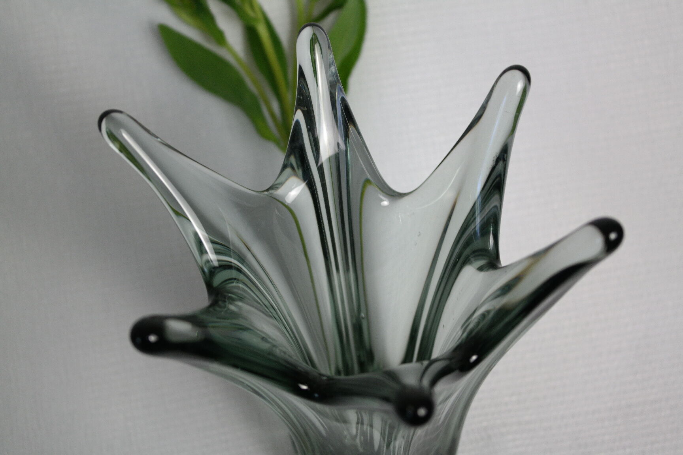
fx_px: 1100
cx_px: 342
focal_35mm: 58
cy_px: 228
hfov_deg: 34.5
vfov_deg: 23.4
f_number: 5
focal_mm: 38
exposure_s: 1/60
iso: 400
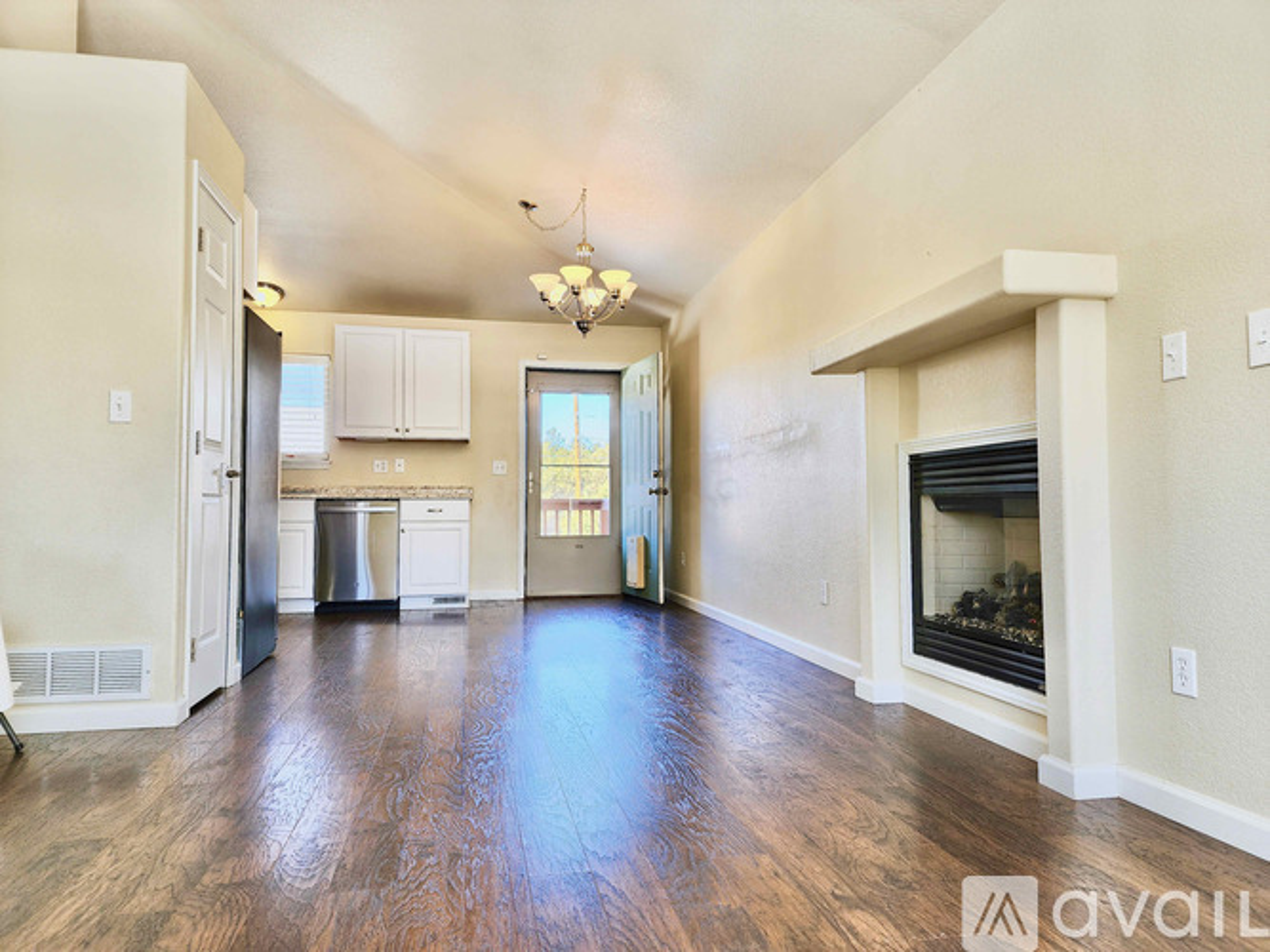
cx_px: 635
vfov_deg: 58.9
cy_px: 476
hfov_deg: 73.9
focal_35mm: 23
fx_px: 844
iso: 64
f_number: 1.8
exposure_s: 1/180
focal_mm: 6.4
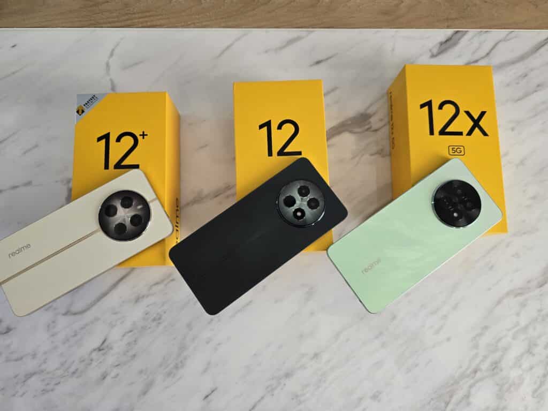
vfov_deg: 58.9
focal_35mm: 23
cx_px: 274
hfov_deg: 73.9
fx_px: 364
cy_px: 206
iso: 400
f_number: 1.7
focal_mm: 6.3
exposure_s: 1/120
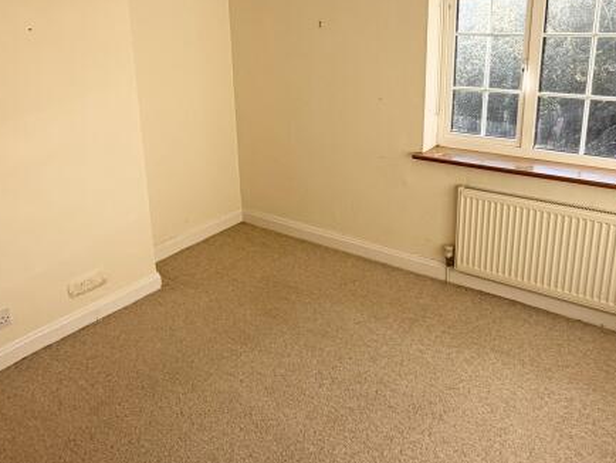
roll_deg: +2.7
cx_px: 274
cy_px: 166
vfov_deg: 42.6
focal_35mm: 33
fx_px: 588
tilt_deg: -16.5
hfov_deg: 55.2
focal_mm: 2.22
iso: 50
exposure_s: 1/274
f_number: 2.2
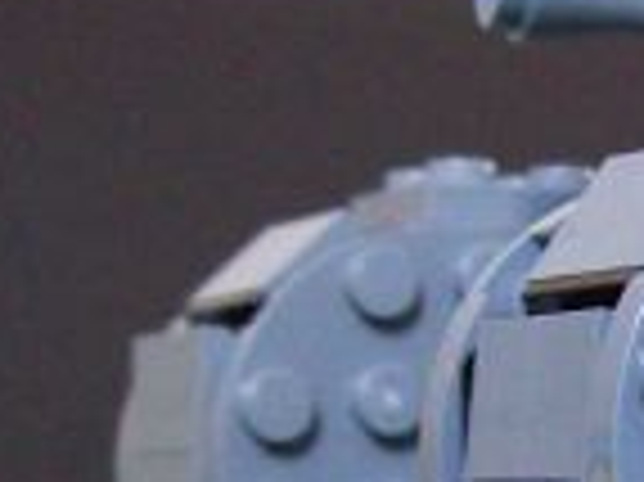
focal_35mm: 161
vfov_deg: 9.2
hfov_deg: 11.8
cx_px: 905
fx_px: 2993
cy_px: 437
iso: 200
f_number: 2.7
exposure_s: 1/8
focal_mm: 6
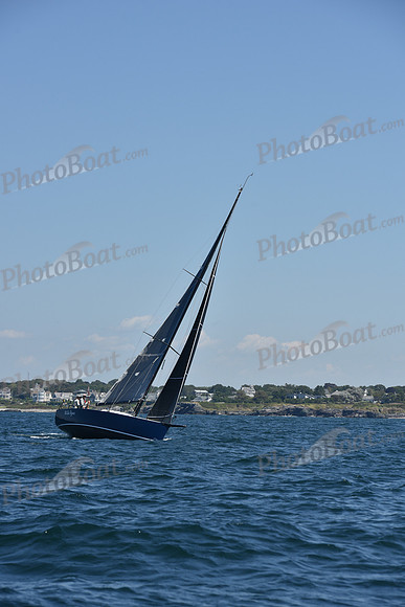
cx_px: 202
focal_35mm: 125
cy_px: 304
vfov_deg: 16.4
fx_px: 2108
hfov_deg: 11.0
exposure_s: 1/1000
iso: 200
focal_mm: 125
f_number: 8
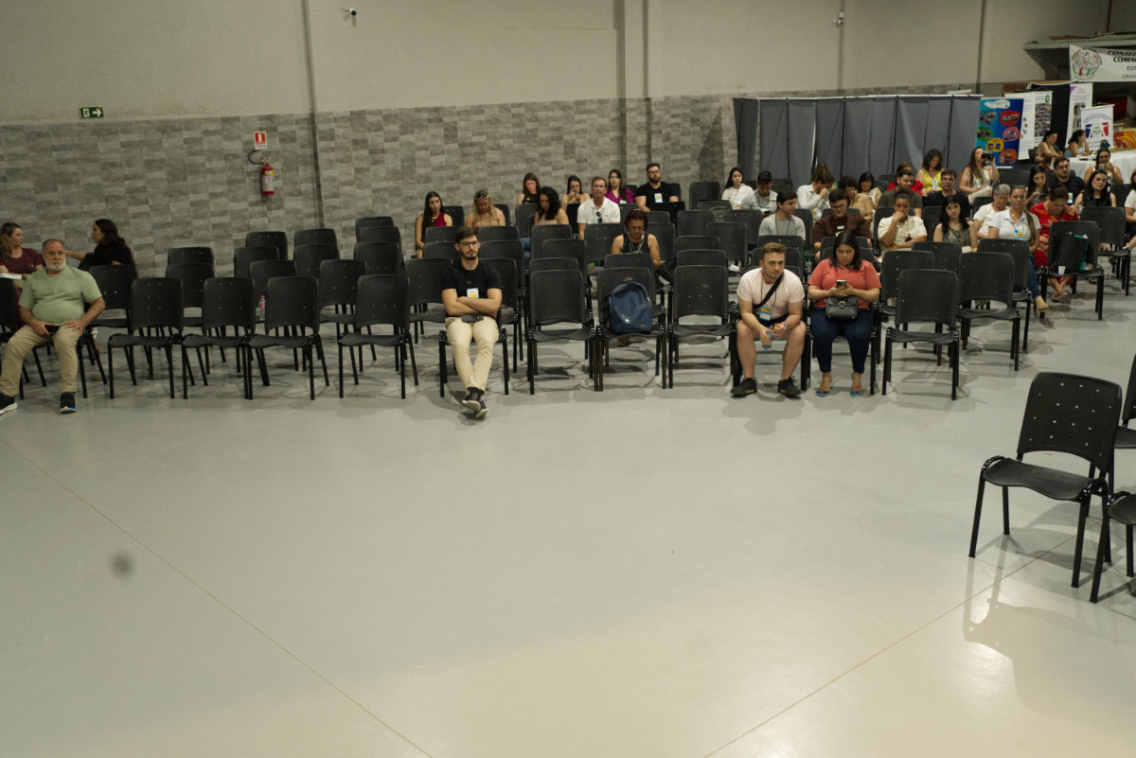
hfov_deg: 54.4
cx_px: 568
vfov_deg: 37.9
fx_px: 1105
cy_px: 379
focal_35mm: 35
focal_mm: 35
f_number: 3.5
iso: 5000
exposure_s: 1/80
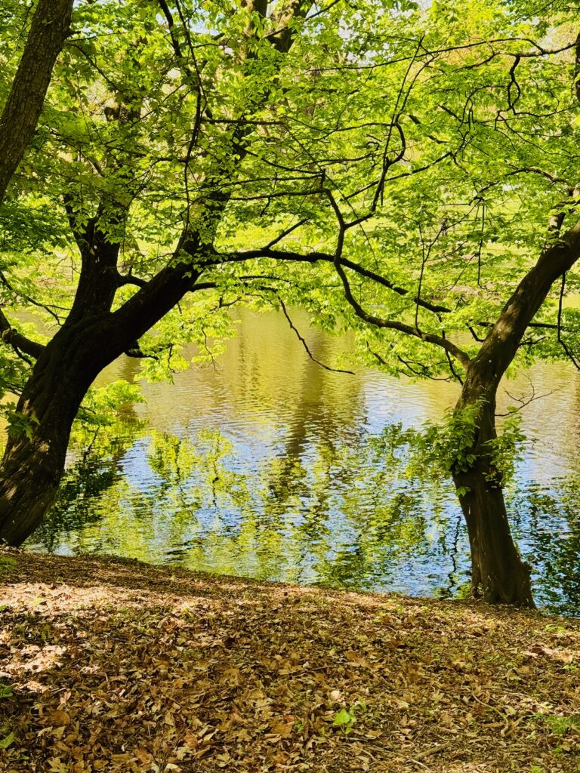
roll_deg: +3.2
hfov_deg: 30.3
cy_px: 386
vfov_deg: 39.7
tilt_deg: -8.8
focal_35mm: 48
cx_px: 290
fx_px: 1072
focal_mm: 6.76
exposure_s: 1/593
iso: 64
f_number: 1.78
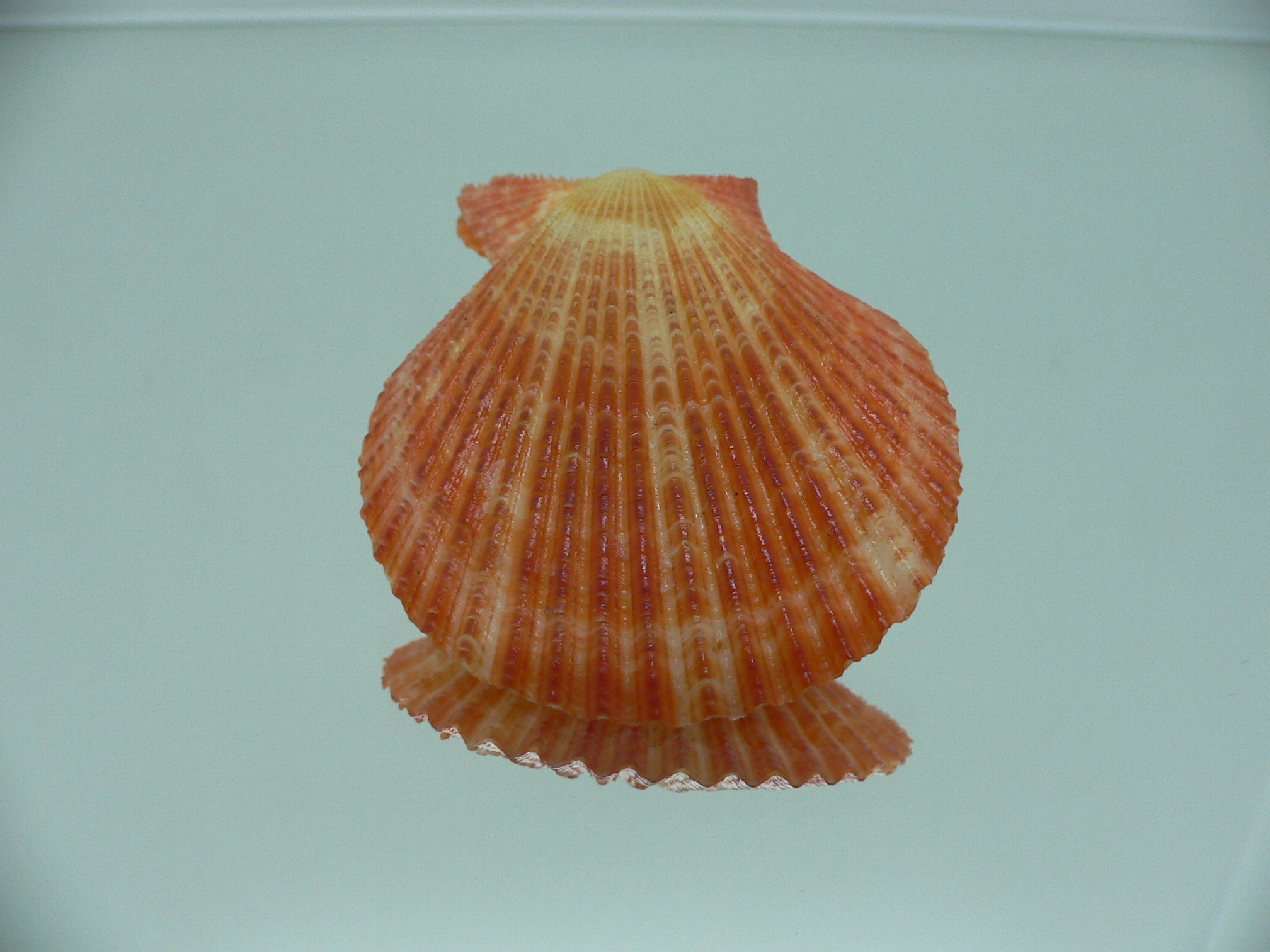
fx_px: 1284
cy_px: 476
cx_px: 635
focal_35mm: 35
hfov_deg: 52.6
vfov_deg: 40.7
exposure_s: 1/60
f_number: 2.8
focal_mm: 4.6
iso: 80
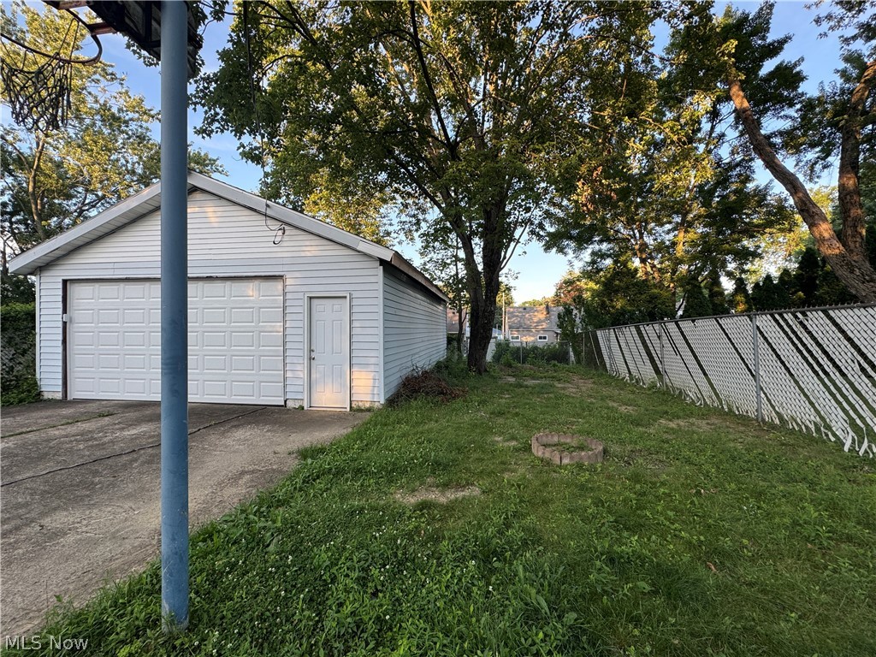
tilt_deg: +0.6
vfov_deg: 85.7
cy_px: 328
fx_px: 354
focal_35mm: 14
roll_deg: -0.1
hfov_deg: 102.1
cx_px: 438
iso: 40
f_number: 2.2
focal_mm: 2.22
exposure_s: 1/155
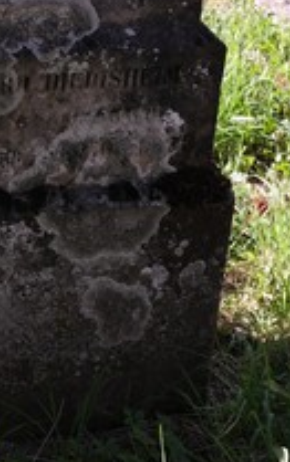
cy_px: -91
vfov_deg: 16.3
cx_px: 38
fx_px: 1552
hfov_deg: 10.6
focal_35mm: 123
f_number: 5.6
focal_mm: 27.7
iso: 400
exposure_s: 1/300
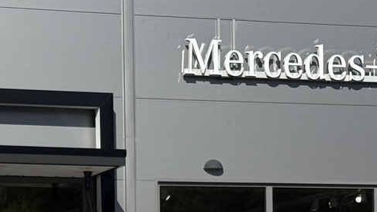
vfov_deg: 7.6
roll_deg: +0.7
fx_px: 1549
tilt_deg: -0.5
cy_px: 346
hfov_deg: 13.9
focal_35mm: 155
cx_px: 123
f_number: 1.78
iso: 64
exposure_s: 1/9901
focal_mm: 6.76
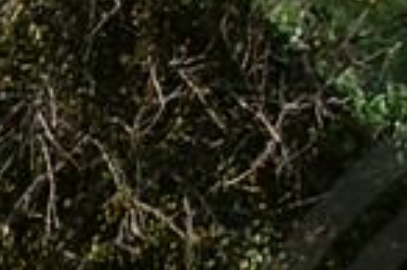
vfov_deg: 1.7
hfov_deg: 2.6
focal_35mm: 795
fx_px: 8978
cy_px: 530
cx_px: 689
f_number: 5
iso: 250
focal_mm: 200
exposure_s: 1/1600
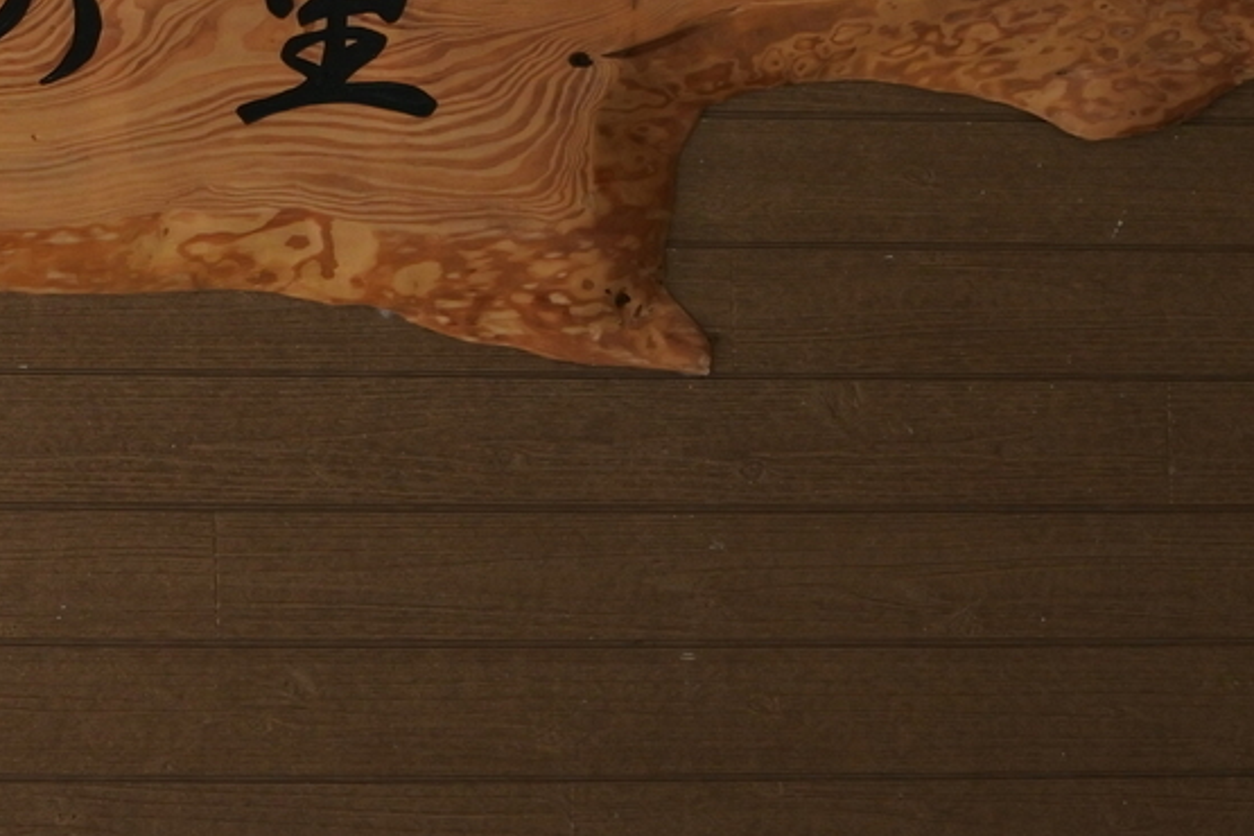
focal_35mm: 106
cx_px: 16
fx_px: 3692
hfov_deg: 18.8
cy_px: 167
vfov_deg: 12.9
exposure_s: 1/800
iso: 800
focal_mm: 18.5
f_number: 4
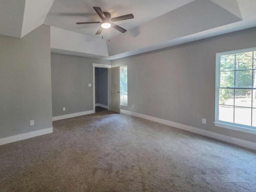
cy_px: 86
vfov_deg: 81.5
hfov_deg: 97.7
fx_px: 111
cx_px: 113
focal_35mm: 15
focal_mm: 2.2
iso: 500
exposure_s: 1/60
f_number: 2.2
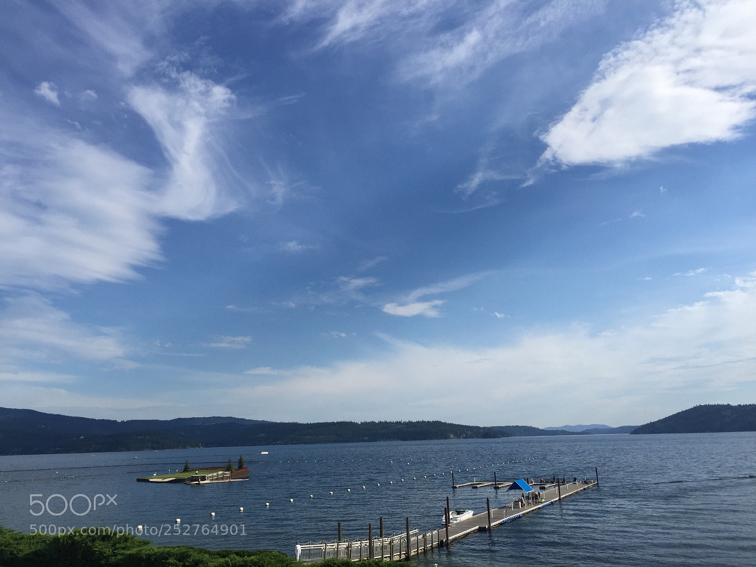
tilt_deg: +12.0
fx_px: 633
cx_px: 378
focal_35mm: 29
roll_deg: -0.3
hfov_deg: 61.7
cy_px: 284
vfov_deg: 48.2
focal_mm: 4.15
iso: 32
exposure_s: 1/3300
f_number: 2.2
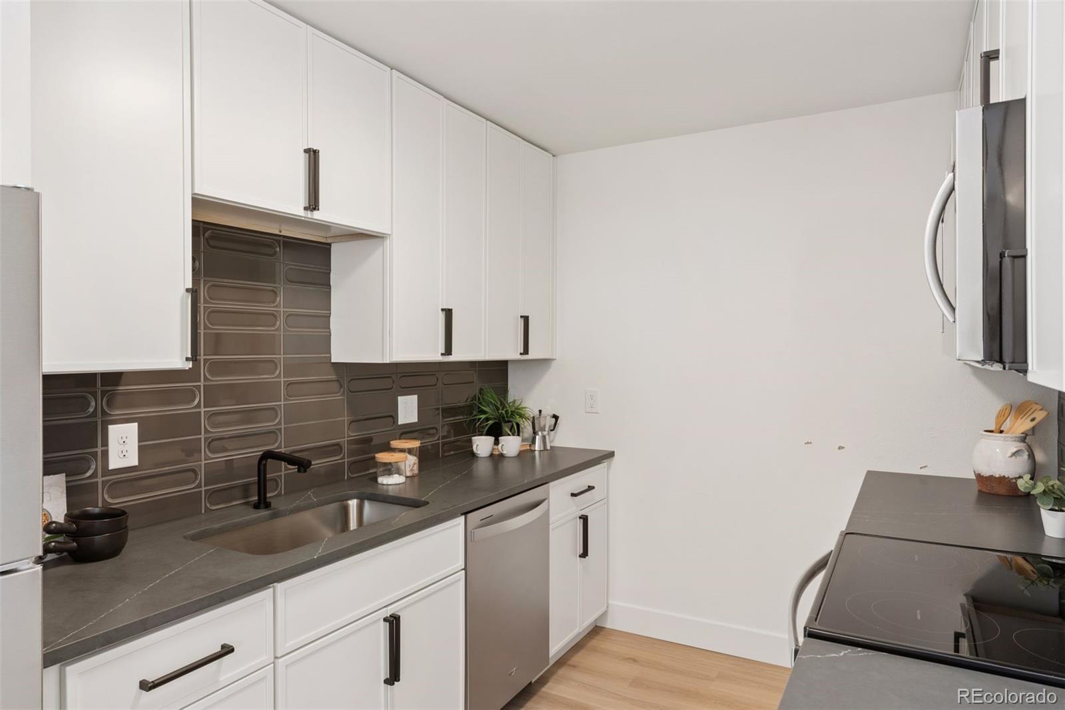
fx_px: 651
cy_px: 355
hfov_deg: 78.6
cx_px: 532
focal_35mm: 22
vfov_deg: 57.2
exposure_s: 1/8
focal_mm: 22
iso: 400
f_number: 9
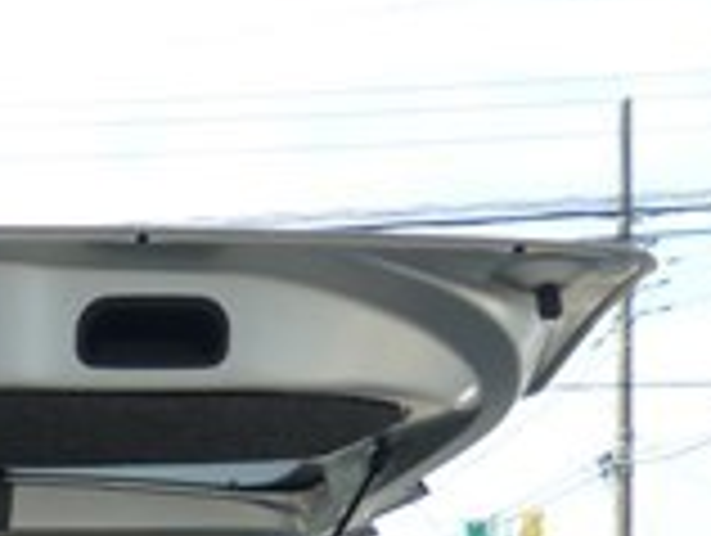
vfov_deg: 13.8
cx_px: -122
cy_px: 937
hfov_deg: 19.2
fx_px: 1995
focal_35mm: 97
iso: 100
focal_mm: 4.3
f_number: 2.8
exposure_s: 1/640
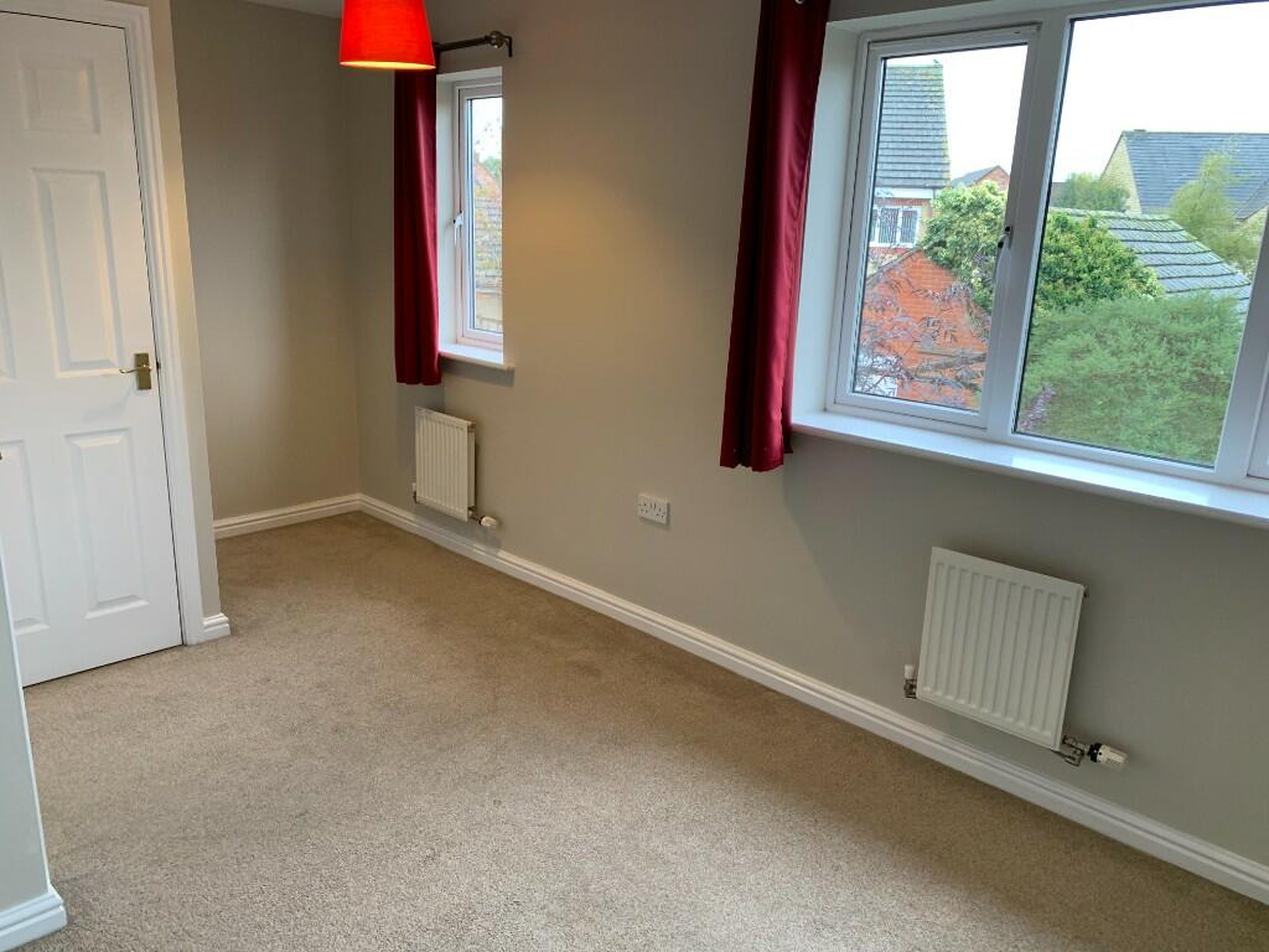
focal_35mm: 26
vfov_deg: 53.1
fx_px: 953
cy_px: 476
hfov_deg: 67.3
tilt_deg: -15.5
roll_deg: -1.2
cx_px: 634
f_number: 1.8
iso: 100
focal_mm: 4.25
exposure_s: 1/79
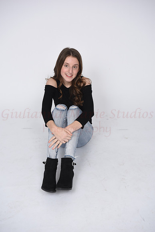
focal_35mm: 55
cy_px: 116
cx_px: 78
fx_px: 355
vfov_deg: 36.2
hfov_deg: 24.6
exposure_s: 1/160
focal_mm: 55
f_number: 7.1
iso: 100
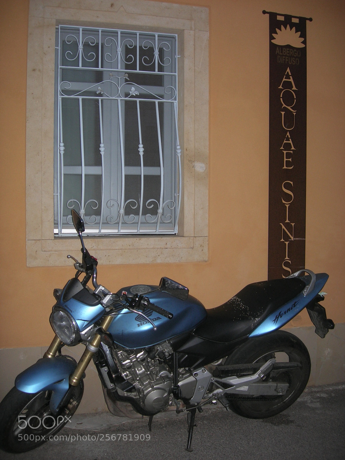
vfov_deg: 49.0
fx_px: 505
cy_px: 230
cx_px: 172
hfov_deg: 37.7
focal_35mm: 38
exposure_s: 1/60.1
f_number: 2.8
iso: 70
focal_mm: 7.8
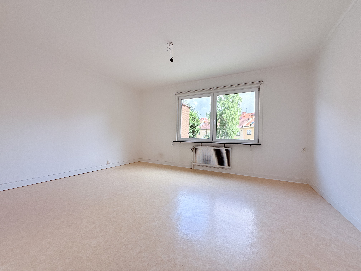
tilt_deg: +0.1
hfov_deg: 102.1
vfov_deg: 85.7
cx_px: 180
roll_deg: -1.1
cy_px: 136
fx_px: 146
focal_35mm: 14
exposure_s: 1/176
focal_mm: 2.22
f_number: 2.2
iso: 64
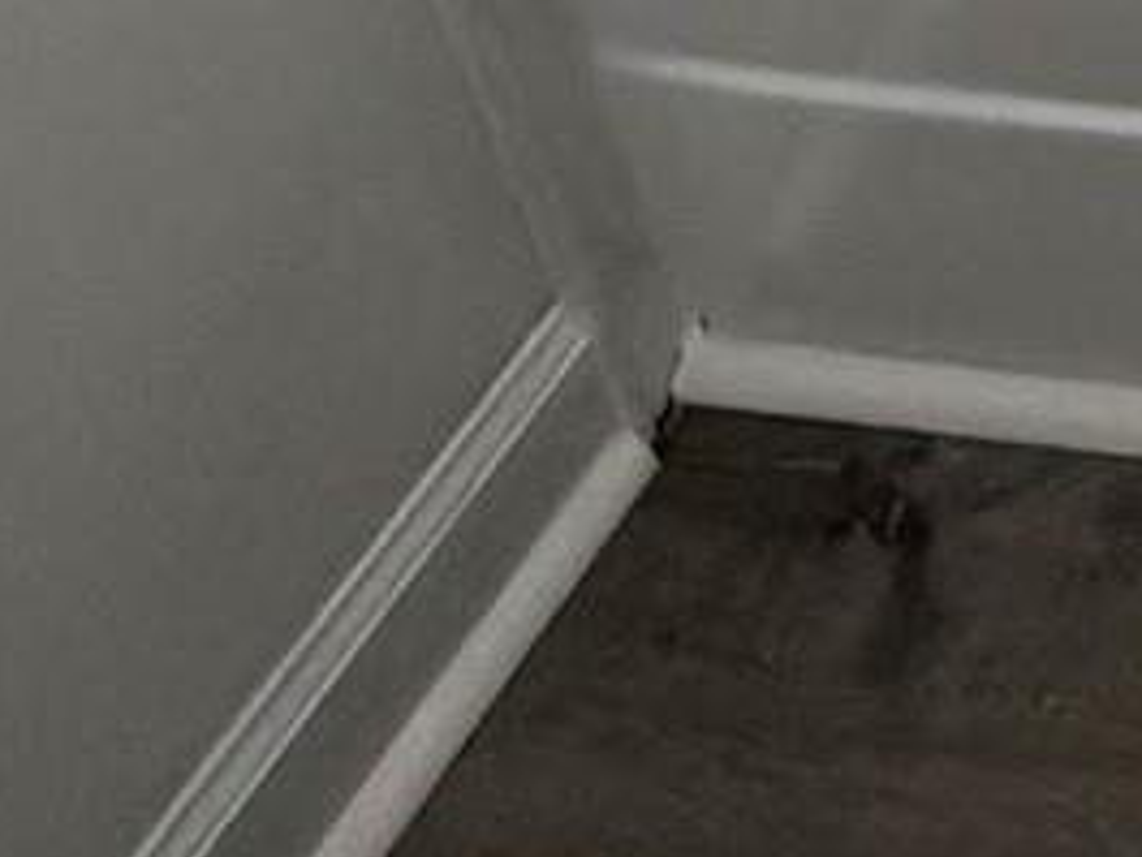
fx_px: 3565
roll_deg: +4.6
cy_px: -2416
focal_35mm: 108
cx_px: 2943
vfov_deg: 8.4
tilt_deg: -19.6
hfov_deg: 12.7
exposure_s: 1/120
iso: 160
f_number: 2.2
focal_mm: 2.22
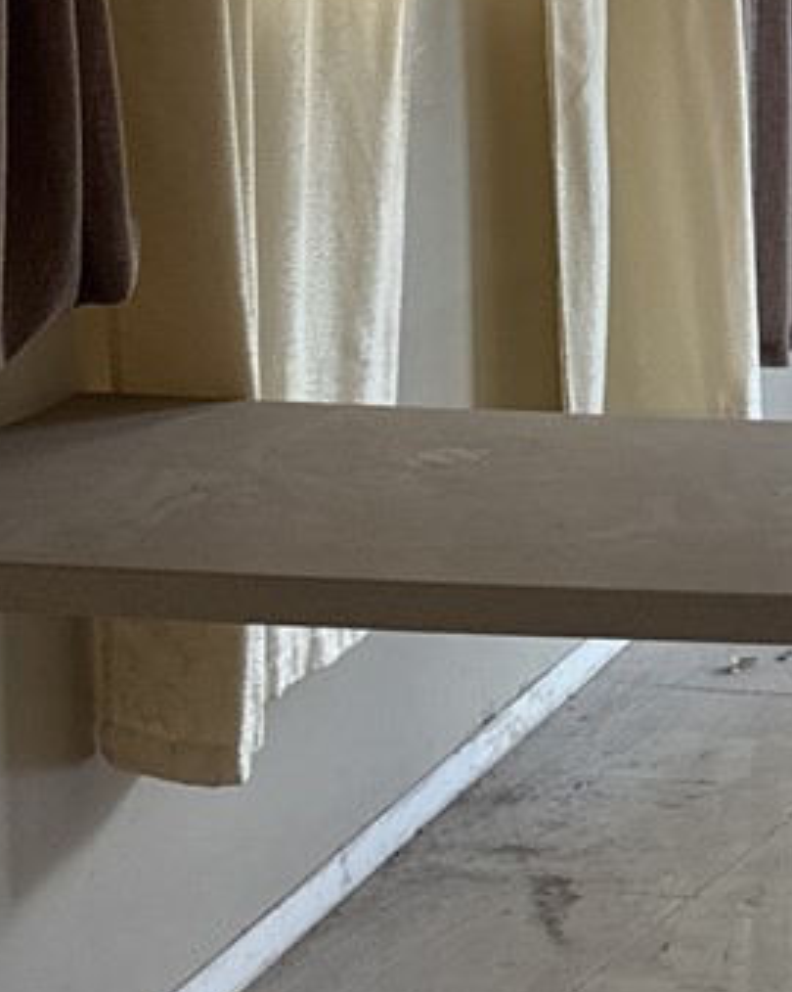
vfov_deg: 17.0
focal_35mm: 111
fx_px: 3255
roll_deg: -1.1
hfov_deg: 12.1
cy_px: 73
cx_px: 1666
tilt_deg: -6.6
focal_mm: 6.76
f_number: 1.78
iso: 80
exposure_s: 1/120
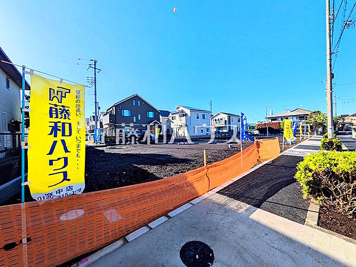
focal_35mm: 14
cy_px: 134
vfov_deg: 85.7
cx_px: 178
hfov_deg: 102.1
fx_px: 144
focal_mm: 1.83
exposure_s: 1/2092
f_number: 2.2
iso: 49
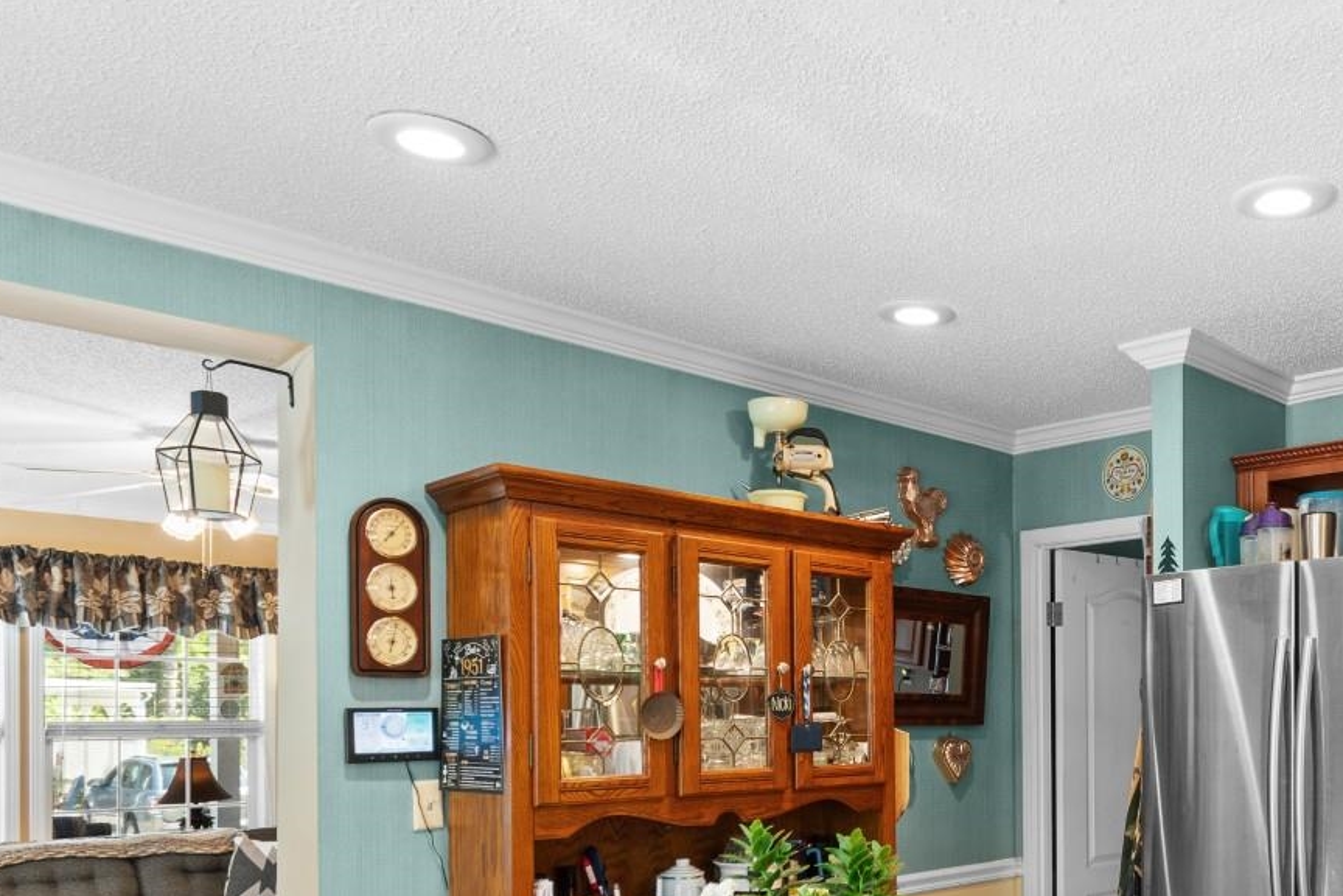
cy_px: 709
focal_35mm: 30
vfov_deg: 41.8
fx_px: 1119
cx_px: 999
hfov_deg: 58.8
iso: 100
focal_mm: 11
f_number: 4.8
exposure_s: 1/3
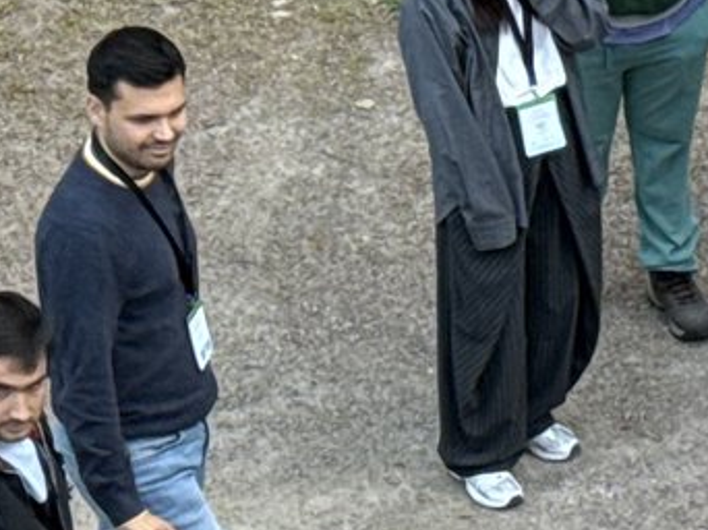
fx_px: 5743
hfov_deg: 6.9
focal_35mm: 281
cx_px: 1161
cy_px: 412
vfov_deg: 5.3
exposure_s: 1/113
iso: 125
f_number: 1.78
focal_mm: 6.76
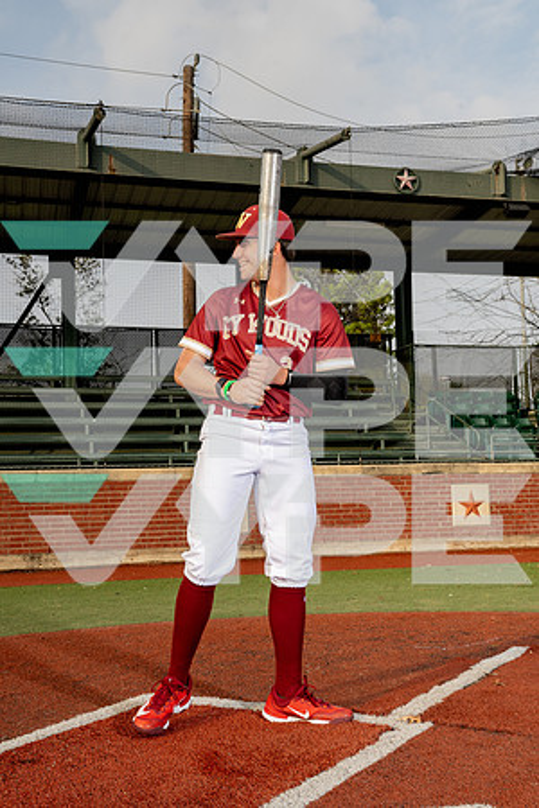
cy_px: 404
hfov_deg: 31.2
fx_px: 966
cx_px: 270
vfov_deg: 45.4
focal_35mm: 43
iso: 250
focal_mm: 43
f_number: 11
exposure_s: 1/250
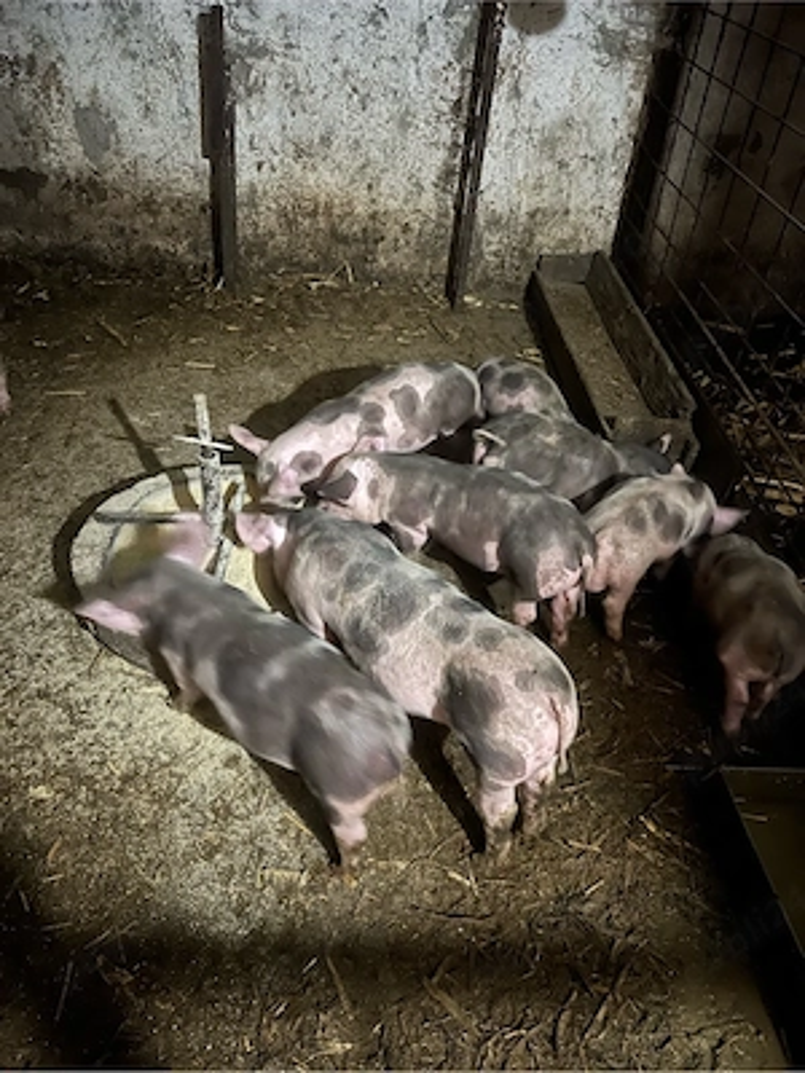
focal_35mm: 26
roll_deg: -7.1
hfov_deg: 53.1
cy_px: 536
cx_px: 402
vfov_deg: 67.3
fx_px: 806
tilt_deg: -36.4
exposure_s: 1/9
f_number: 1.5
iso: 1600
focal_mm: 5.7
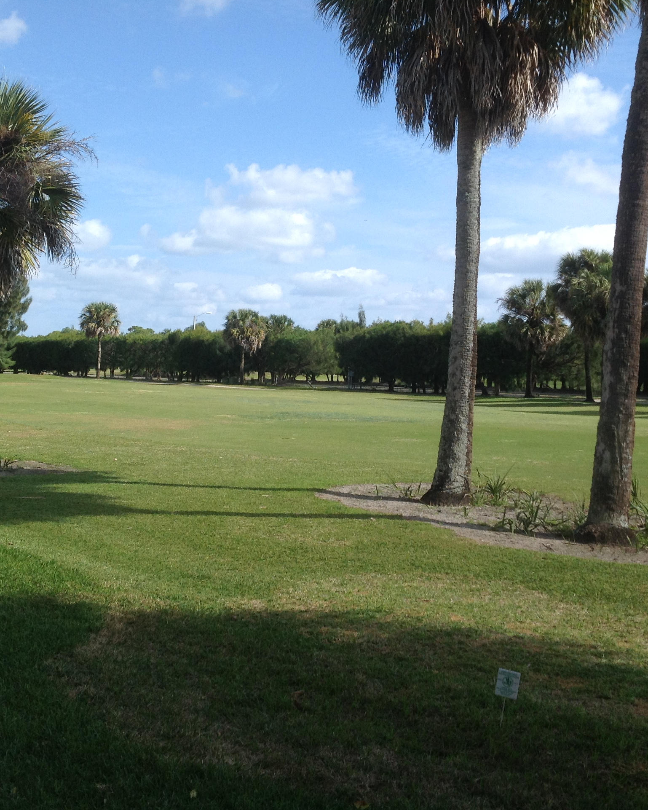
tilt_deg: +1.3
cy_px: 405
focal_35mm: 46
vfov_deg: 40.3
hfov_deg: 32.7
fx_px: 1103
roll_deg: -3.0
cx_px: 283
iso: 50
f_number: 2.4
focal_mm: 4.28
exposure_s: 1/1779
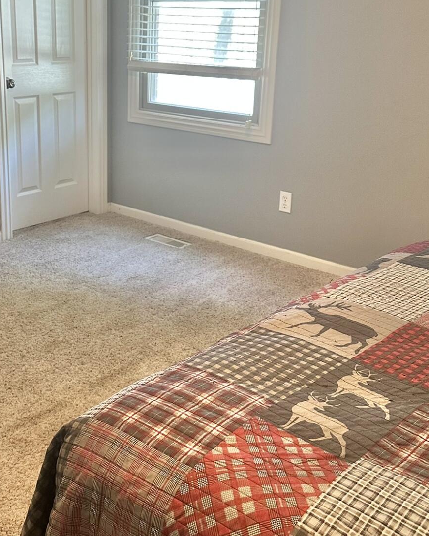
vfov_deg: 42.5
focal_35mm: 43
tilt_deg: -13.8
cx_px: 134
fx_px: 682
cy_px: 197
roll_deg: -1.4
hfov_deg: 34.5
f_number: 1.78
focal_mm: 6.86
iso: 320
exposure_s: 1/60
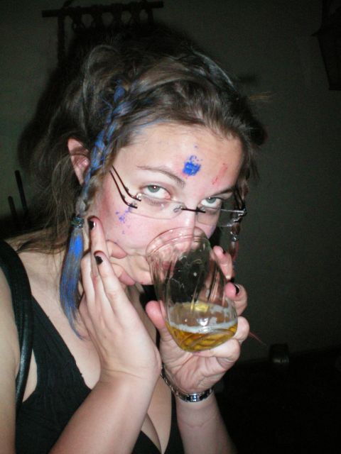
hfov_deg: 37.7
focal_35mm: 38
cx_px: 170
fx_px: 499
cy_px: 227
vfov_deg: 49.0
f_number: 3.1
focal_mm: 6.3
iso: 400
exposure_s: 1/60
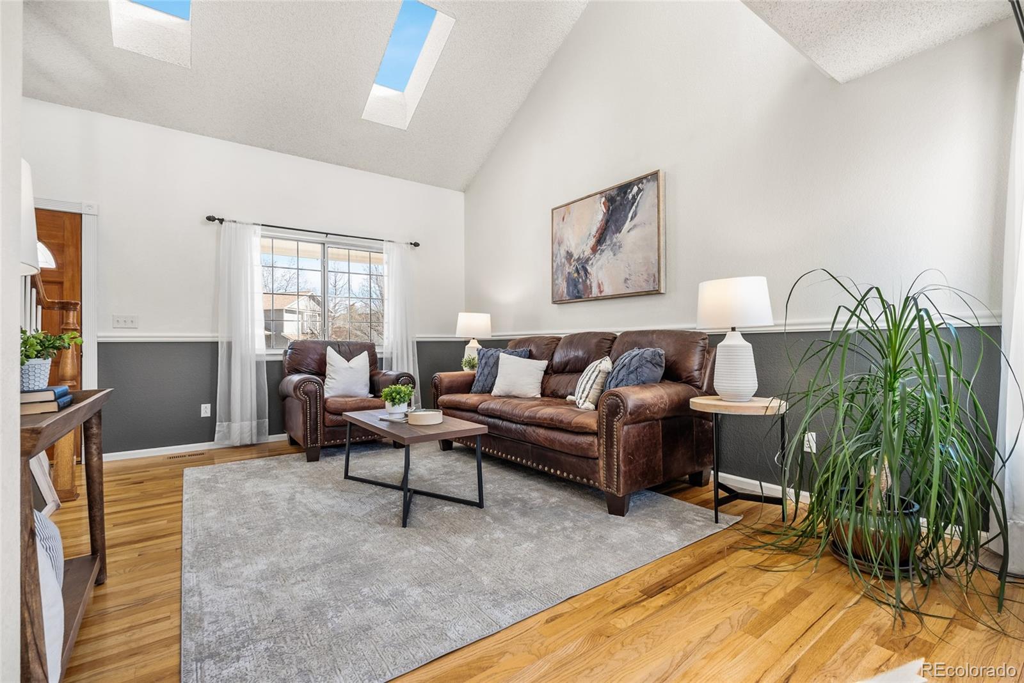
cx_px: 512
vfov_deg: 73.8
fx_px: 455
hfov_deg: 96.7
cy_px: 342
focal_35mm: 16
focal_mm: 16
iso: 200
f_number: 8
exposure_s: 1/4
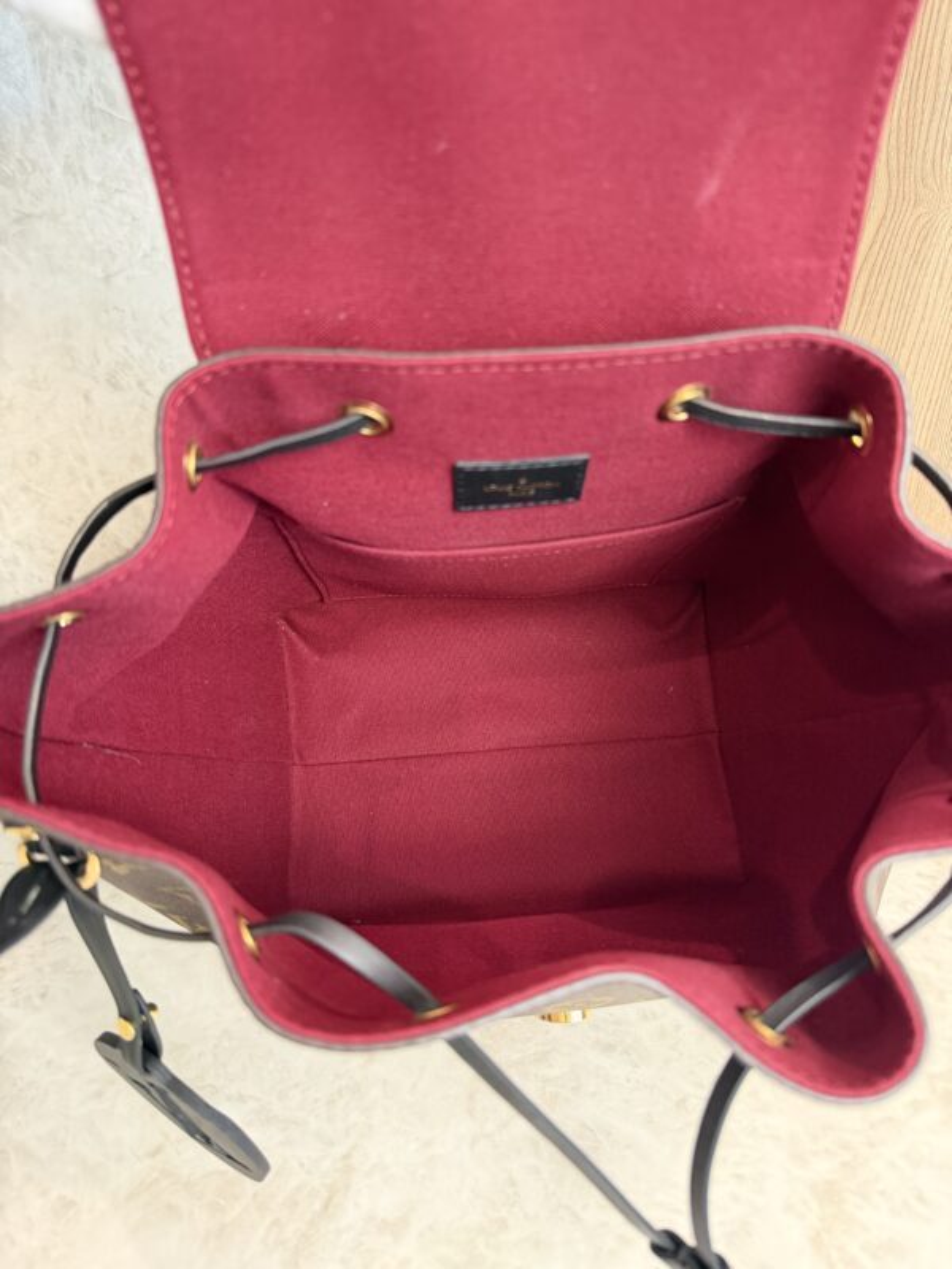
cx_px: 476
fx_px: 880
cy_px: 634
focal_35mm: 24
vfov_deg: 71.6
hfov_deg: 56.8
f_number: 1.78
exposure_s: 1/60
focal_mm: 6.76
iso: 640
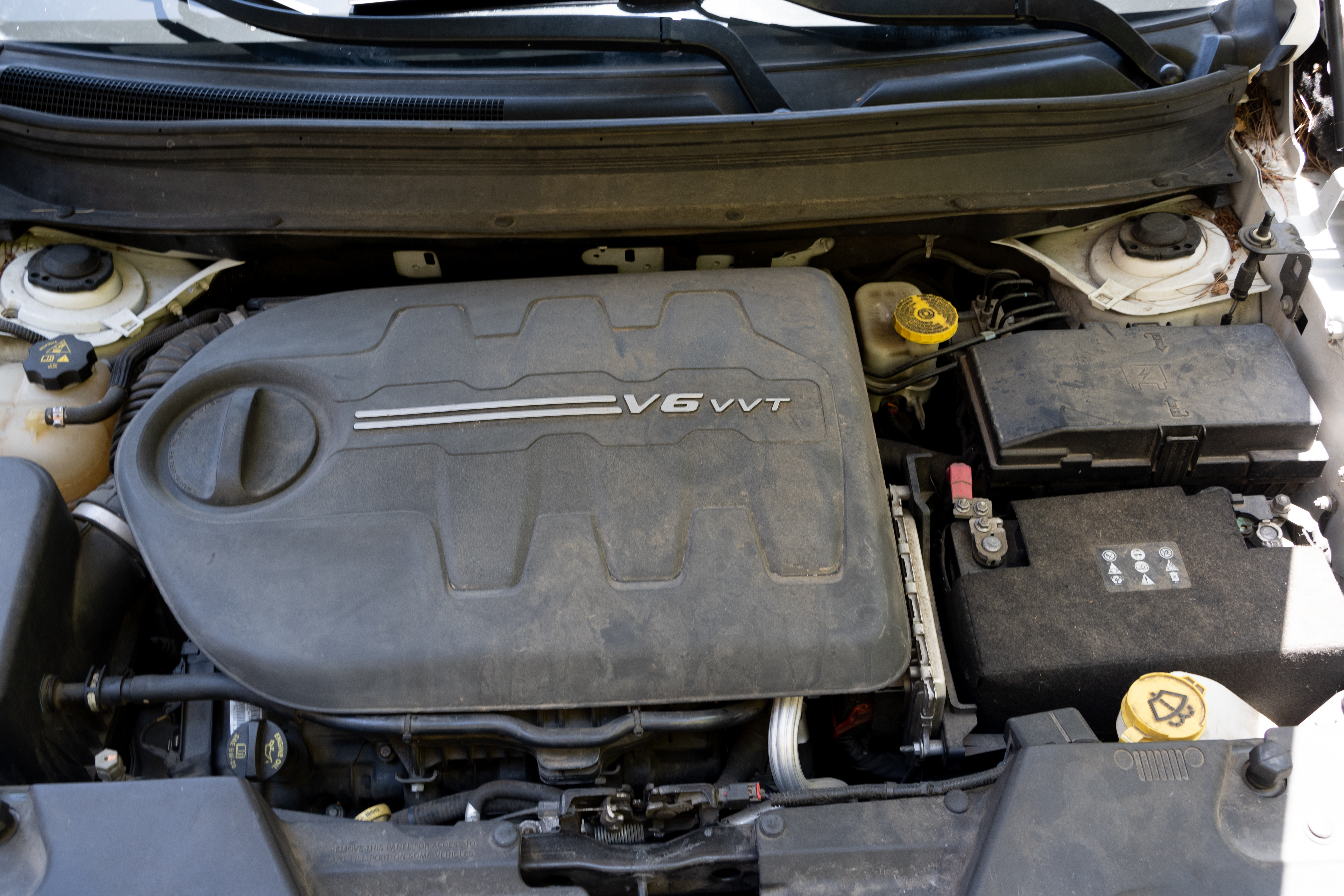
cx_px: 672
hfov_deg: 53.1
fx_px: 1344
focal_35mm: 36
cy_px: 448
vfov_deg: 36.9
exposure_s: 1/50
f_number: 5.6
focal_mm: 24
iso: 200
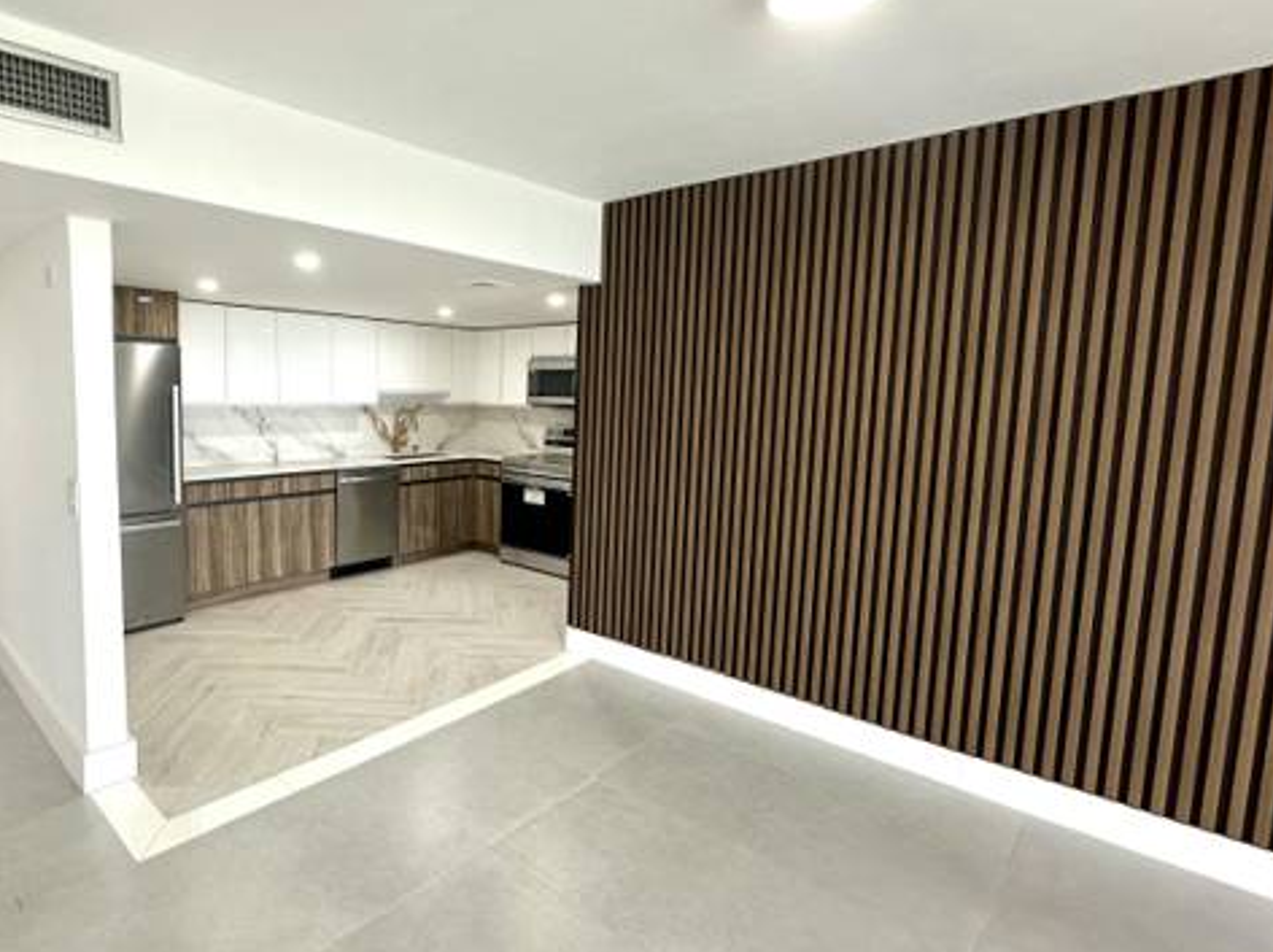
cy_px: 460
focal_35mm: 19
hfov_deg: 82.5
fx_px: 698
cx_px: 450
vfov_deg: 68.6
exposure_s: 1/120
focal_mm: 2.22
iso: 160
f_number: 2.2
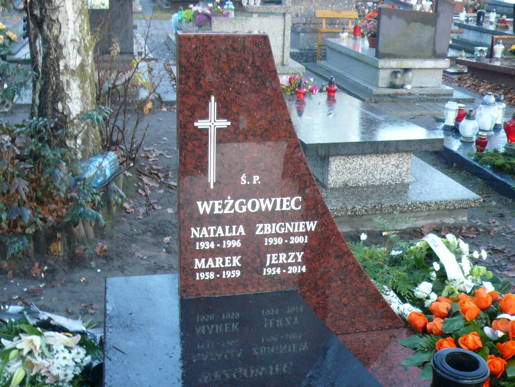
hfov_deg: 42.9
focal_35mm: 44
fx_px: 655
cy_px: 194
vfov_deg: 32.9
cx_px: 258
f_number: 2.8
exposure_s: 1/25
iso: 100
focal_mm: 4.7
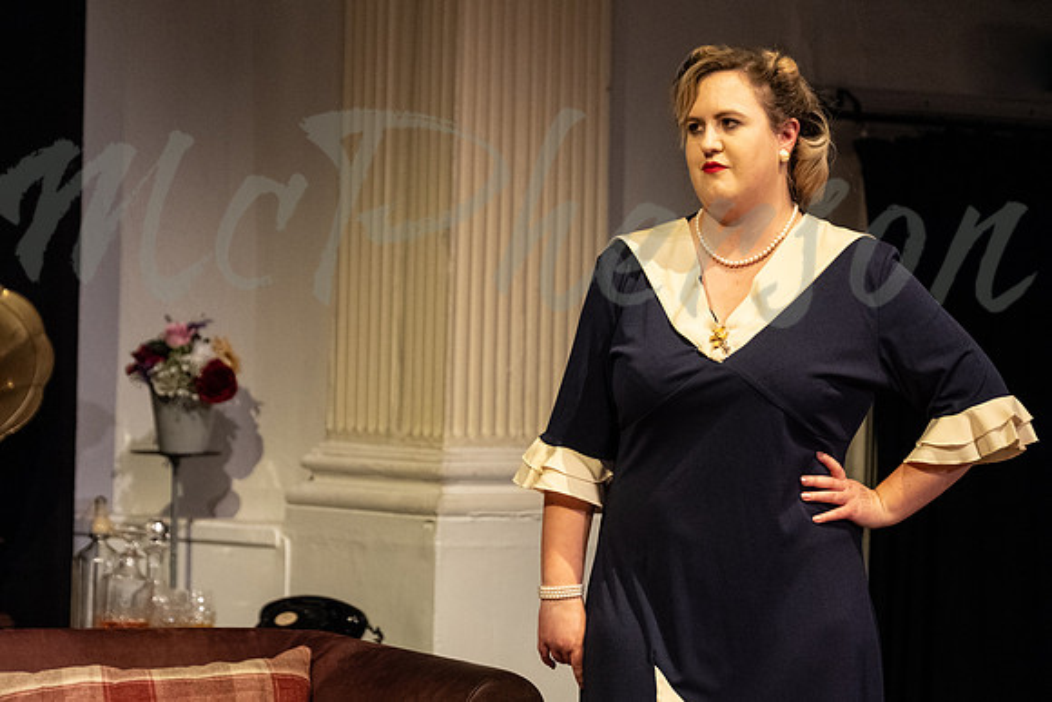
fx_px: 4393
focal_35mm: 150
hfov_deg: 13.7
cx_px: 554
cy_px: 351
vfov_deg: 9.1
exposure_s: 1/250
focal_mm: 87.1
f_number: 2.8
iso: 2000
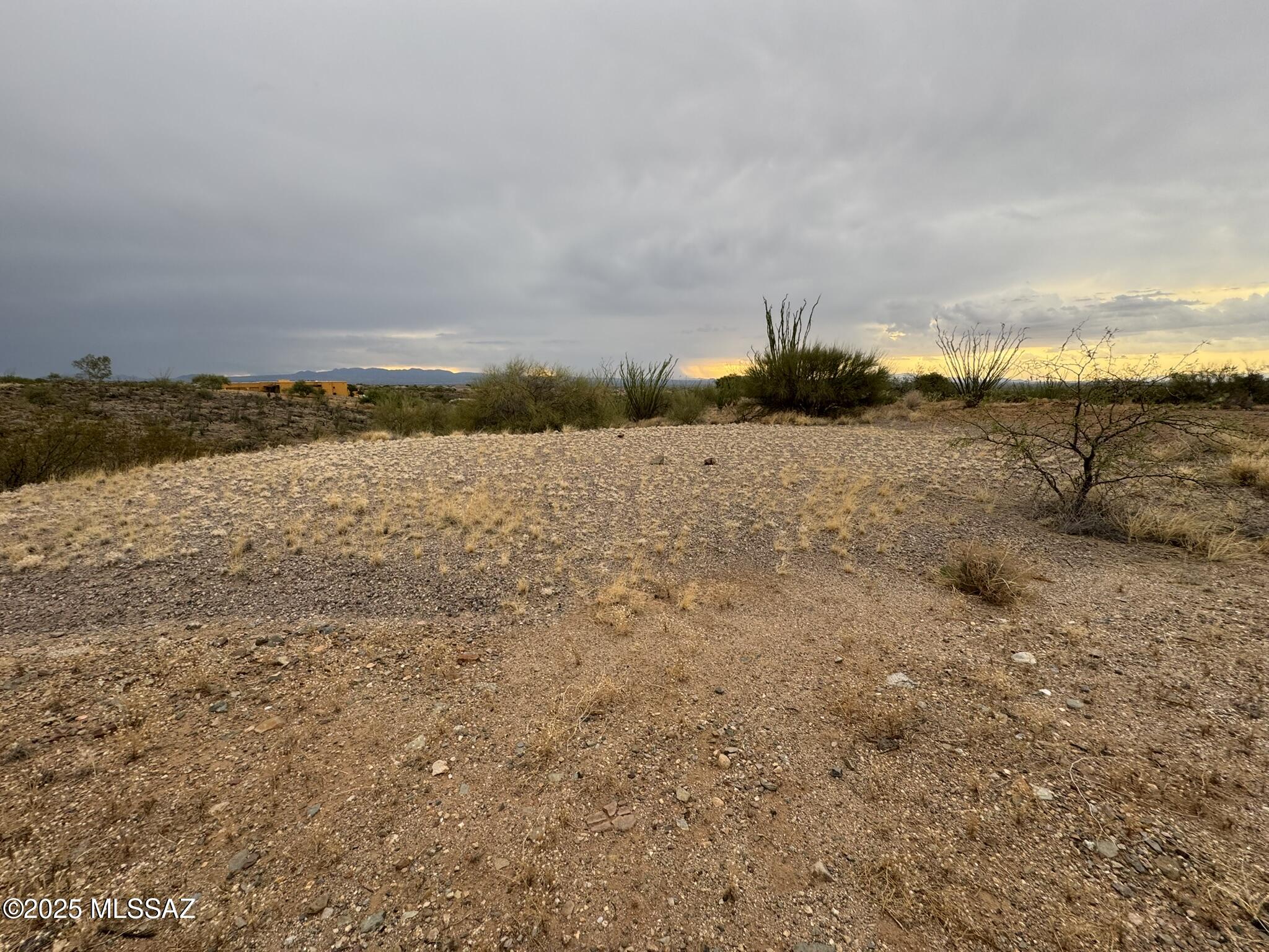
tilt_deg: -11.0
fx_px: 513
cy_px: 476
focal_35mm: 14
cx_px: 634
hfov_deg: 102.1
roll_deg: +0.2
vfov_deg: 85.7
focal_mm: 2.22
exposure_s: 1/99
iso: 50
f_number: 2.2
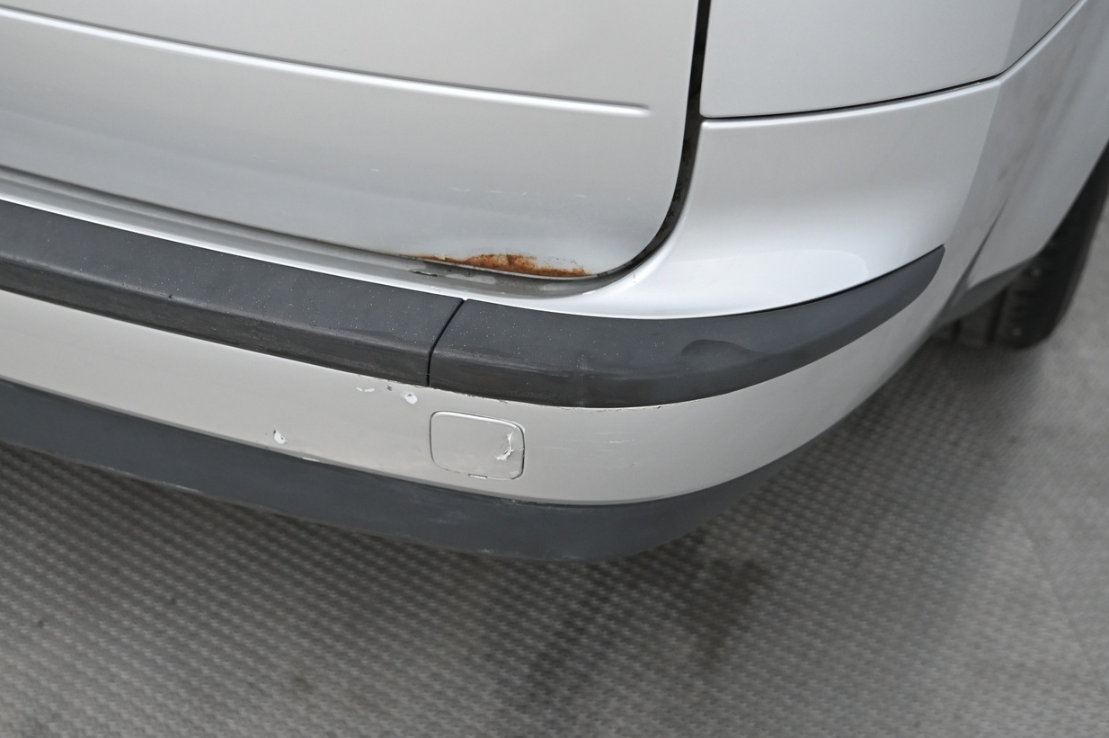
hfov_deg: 39.5
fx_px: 1539
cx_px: 463
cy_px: 282
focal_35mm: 50
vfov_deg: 26.9
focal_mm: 38
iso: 2000
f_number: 4
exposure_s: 1/100
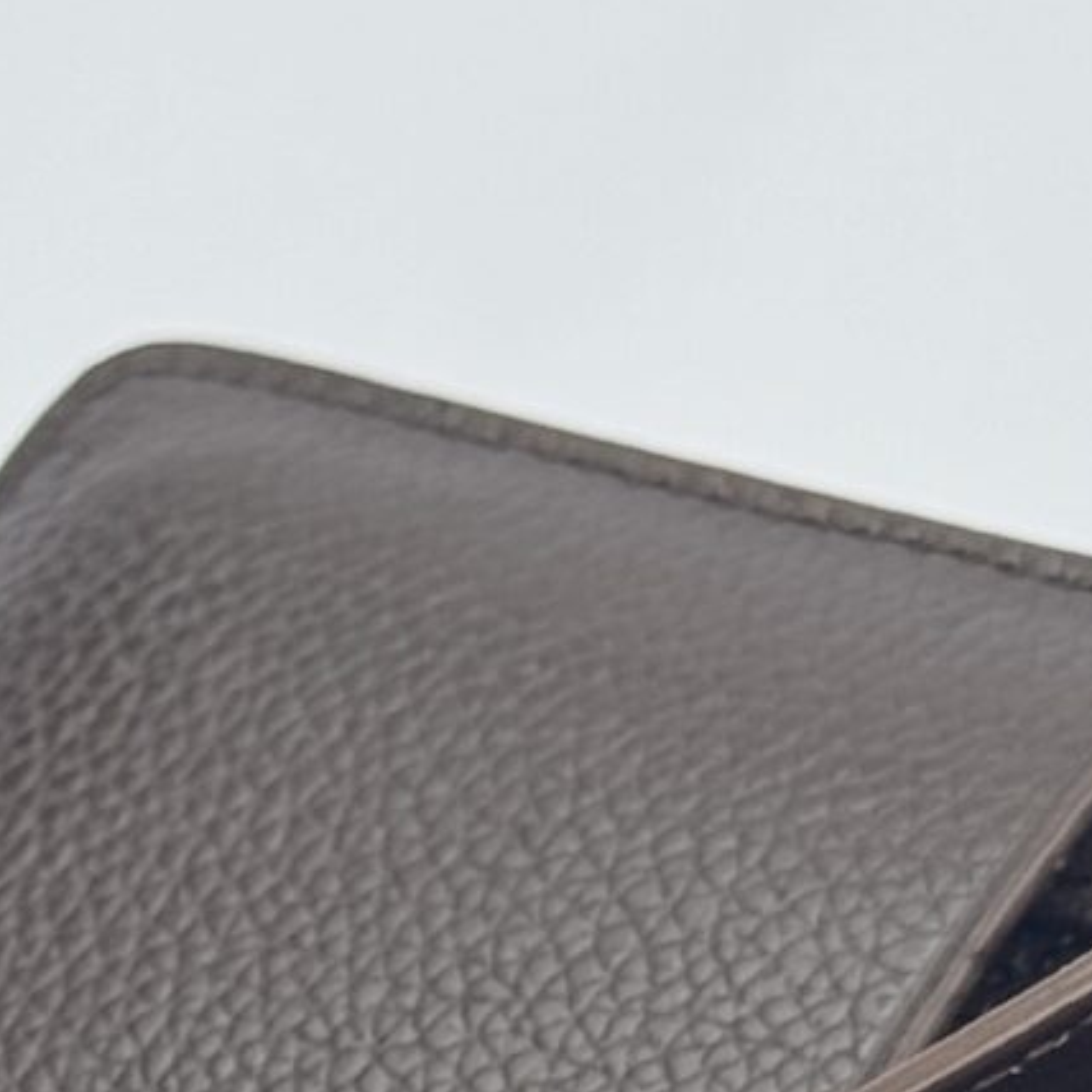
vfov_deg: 6.8
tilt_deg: -50.6
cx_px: 69
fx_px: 9065
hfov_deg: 6.9
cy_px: 1442
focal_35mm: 254
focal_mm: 6.76
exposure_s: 1/186
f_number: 1.78
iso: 64
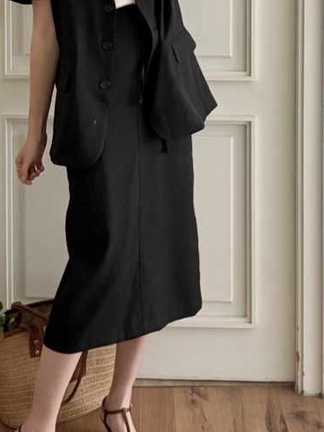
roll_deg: -1.0
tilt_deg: -15.3
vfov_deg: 35.3
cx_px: 130
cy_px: 104
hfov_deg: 27.5
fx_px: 662
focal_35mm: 53
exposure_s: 1/60
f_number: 1.6
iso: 200
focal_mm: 5.96
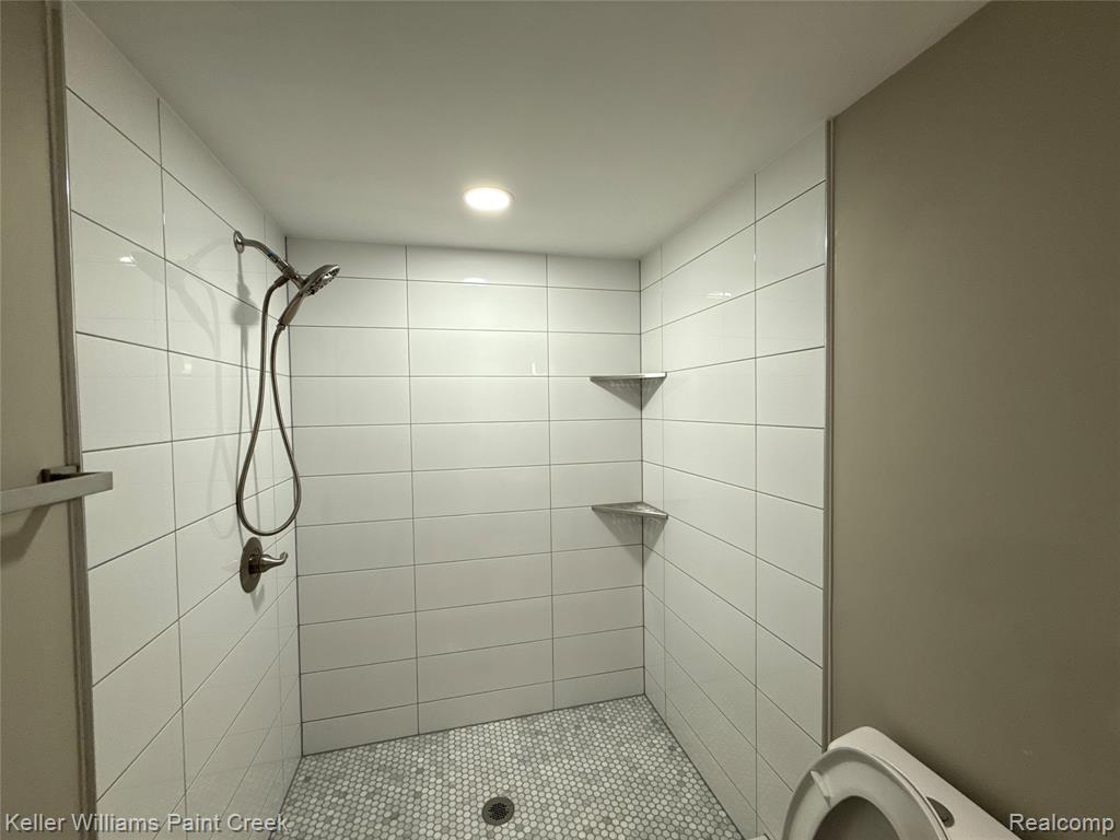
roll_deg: +0.5
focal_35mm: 14
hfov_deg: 102.1
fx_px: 453
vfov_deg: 85.7
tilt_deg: -3.7
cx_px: 560
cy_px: 420
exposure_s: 1/120
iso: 125
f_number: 2.2
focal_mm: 2.22
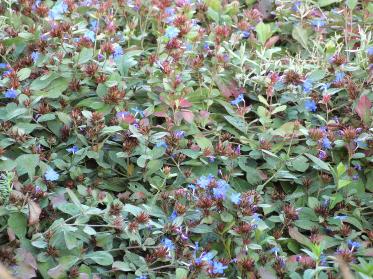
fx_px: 3262
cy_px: 140
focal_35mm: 303
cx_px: 186
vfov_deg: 4.9
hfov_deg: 6.5
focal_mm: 50
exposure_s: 1/94
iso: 300
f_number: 4.4
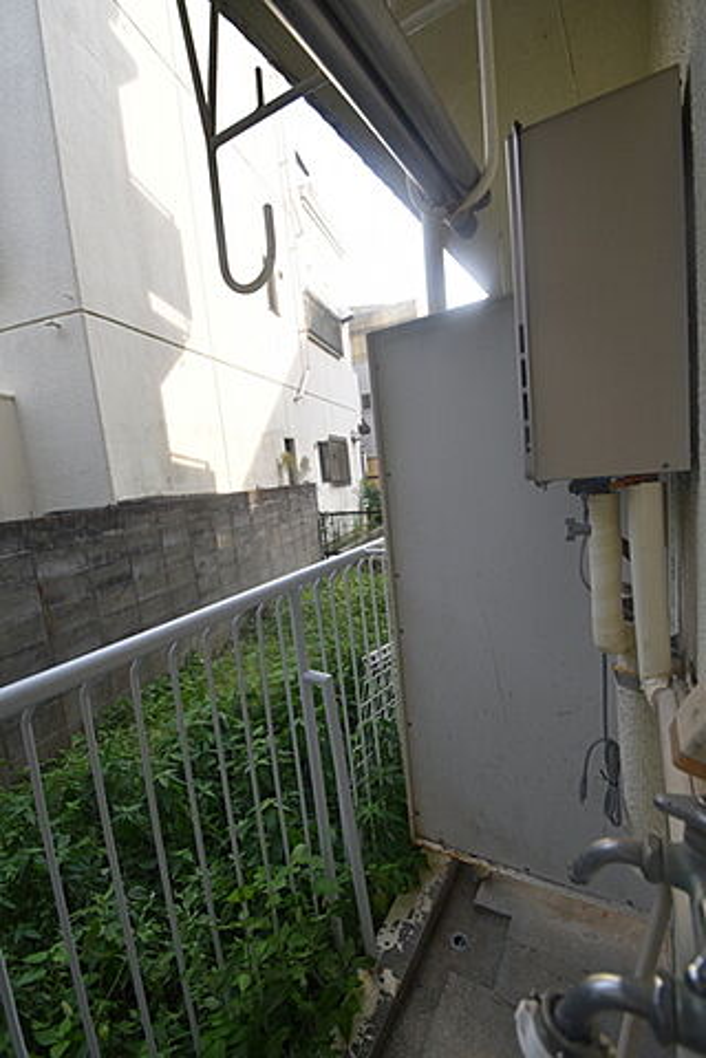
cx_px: 353
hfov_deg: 77.3
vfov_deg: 100.4
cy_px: 529
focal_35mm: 15
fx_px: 441
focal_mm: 10
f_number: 5.6
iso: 200
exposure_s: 1/250
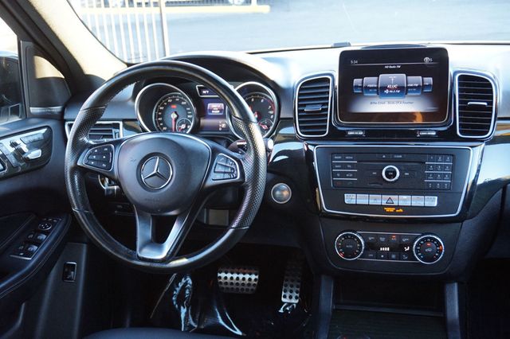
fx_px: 573
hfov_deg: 47.9
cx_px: 255
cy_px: 170
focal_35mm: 40
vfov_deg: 33.0
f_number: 4.5
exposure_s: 1/60
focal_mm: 27
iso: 1000
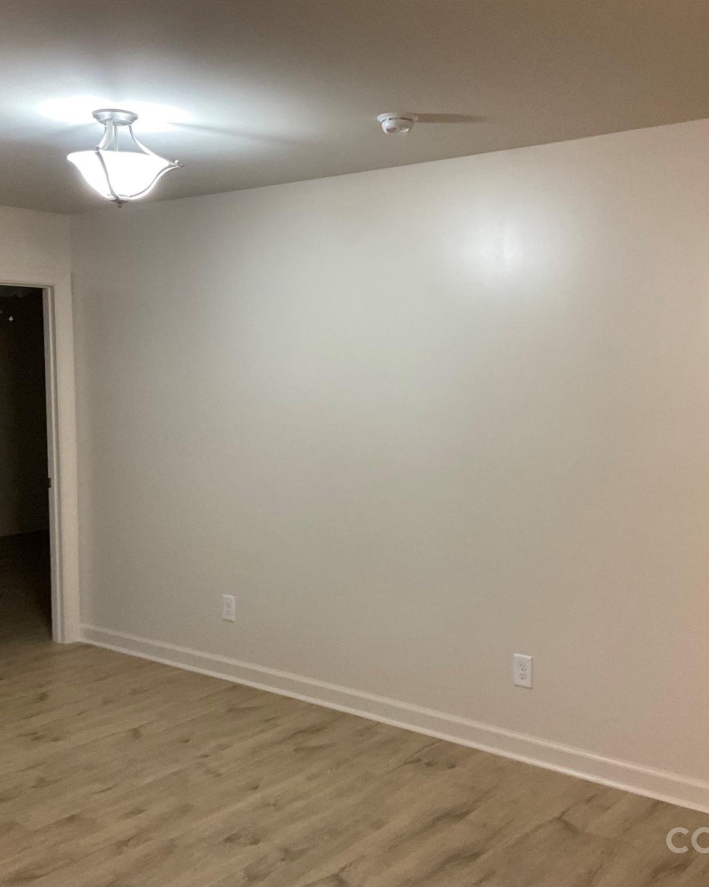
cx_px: 400
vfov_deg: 47.9
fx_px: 997
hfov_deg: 39.1
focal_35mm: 38
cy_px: 445
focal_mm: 3
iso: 200
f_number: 1.8
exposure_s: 1/60
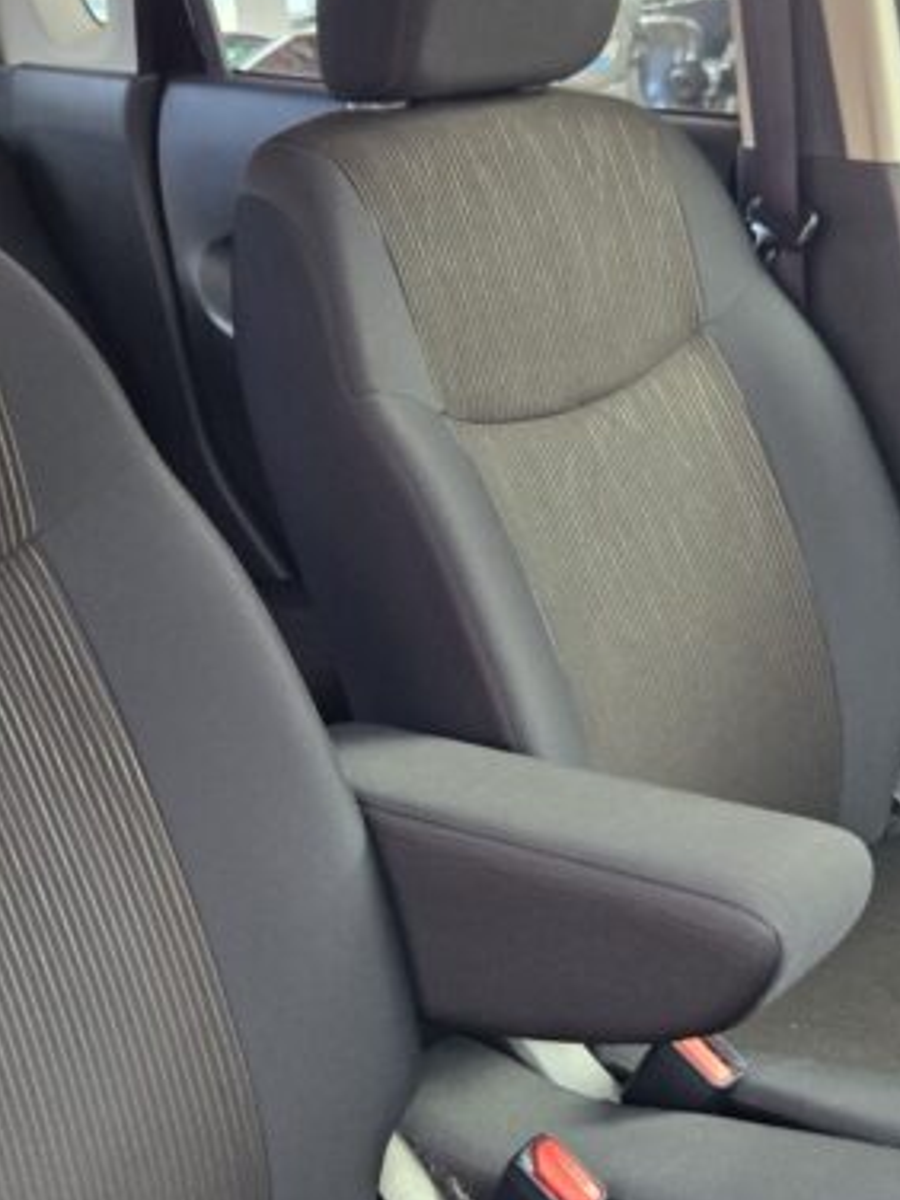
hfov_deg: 29.7
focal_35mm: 49
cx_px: 456
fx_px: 1699
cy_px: 632
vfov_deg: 38.9
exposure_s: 1/100
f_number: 1.8
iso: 200
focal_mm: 5.4
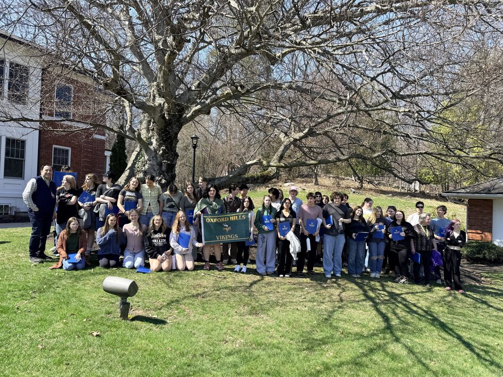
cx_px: 264
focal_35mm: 26
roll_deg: -1.6
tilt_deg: +3.2
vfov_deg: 53.1
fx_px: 378
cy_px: 193
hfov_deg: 67.3
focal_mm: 6.76
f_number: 1.78
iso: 80
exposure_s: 1/1437
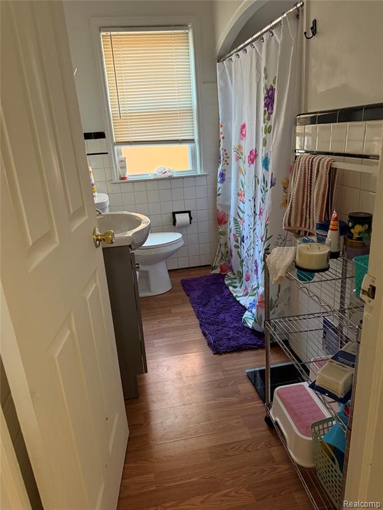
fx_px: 354
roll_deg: +3.5
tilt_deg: -18.3
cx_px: 192
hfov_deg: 56.8
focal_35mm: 24
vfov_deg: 71.6
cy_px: 255
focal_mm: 6.76
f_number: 1.78
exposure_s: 1/60
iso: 500
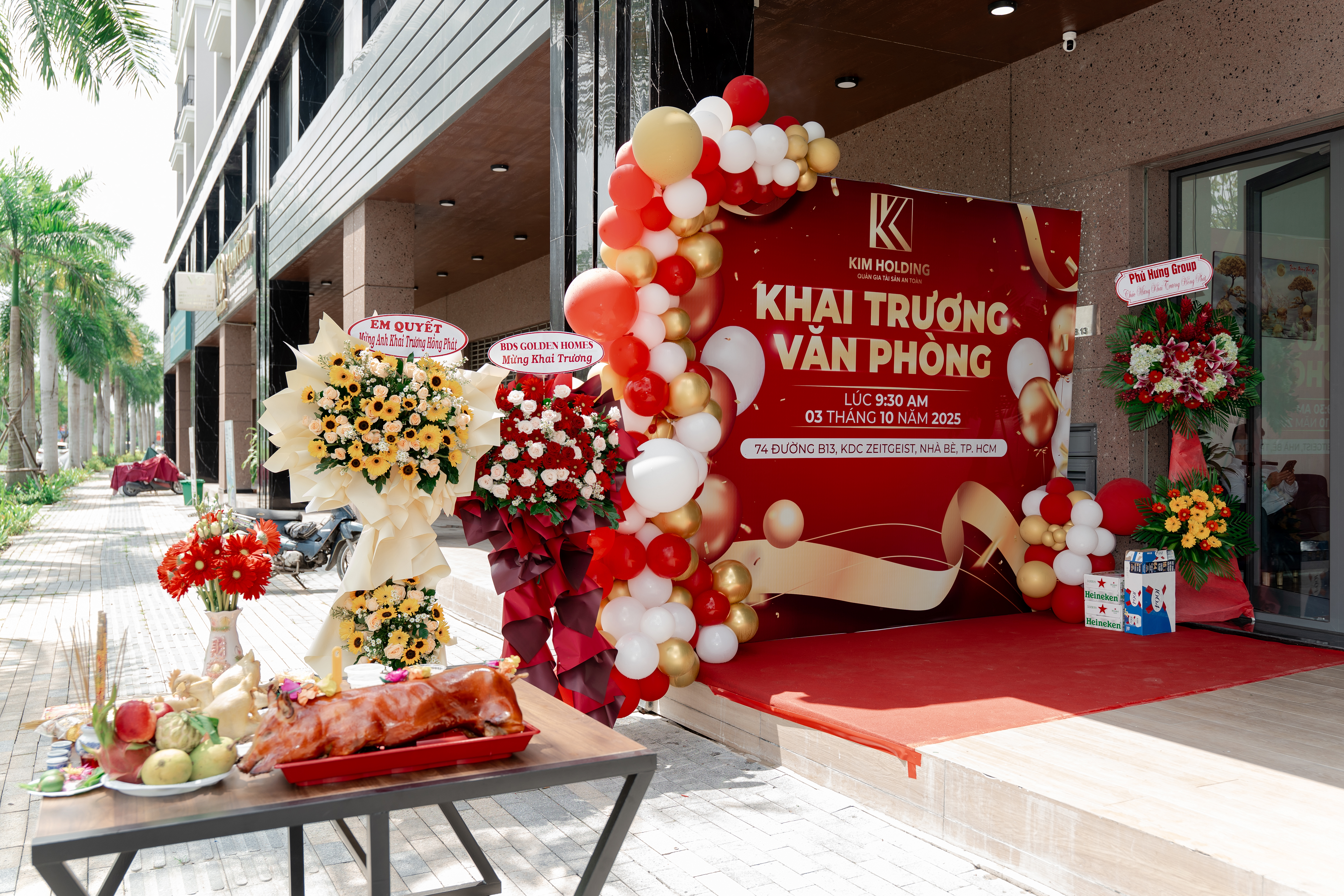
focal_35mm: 31
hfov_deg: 60.1
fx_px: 1161
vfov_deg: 42.2
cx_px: 672
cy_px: 448
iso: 100
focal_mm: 31.1
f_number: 3.5
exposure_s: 1/250
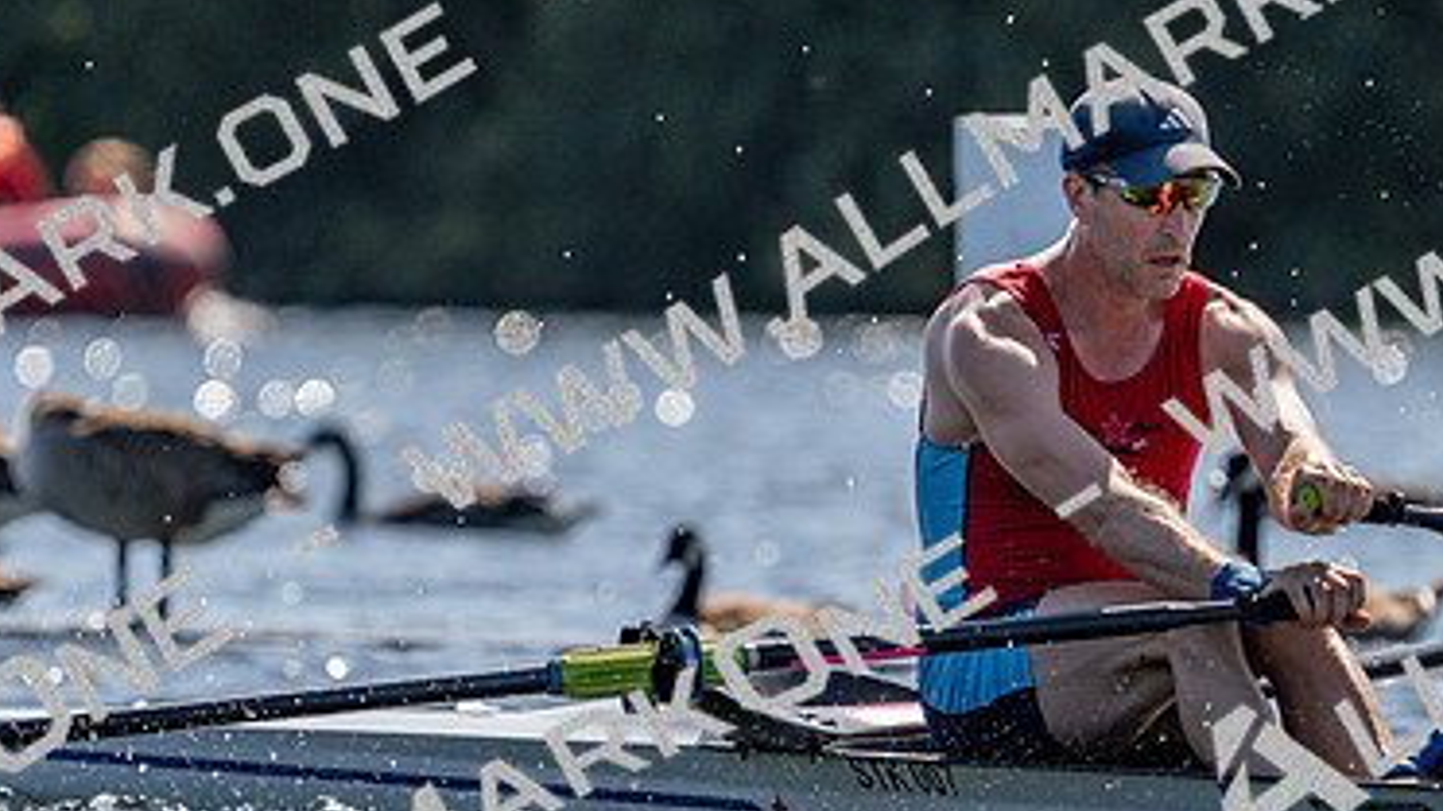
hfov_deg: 2.9
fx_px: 28650
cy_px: 522
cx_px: 881
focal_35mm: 749
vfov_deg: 1.6
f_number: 6.3
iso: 250
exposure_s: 1/2000
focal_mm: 459
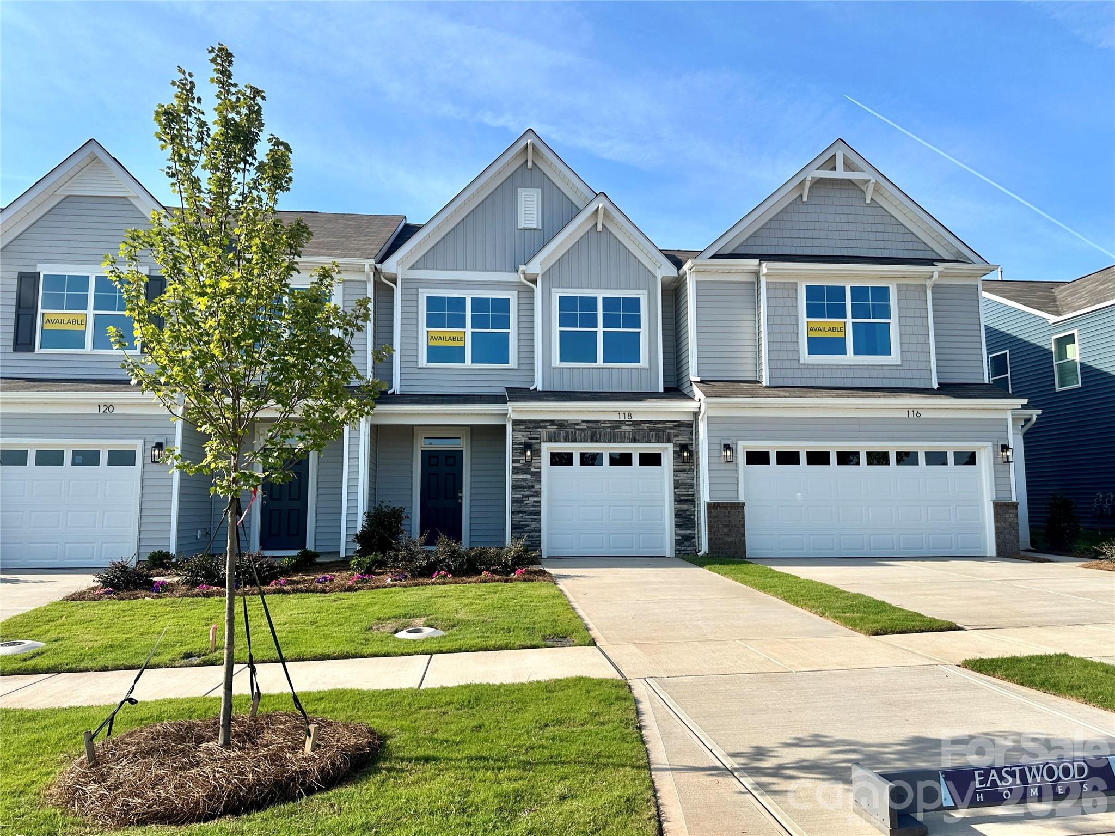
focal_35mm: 24
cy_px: 418
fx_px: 773
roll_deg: -0.4
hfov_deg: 71.6
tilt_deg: +6.3
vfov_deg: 56.8
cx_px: 558
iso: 80
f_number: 1.78
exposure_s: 1/2469
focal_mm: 6.86
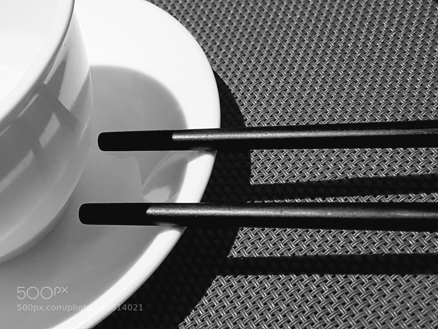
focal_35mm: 26
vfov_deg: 53.1
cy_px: 164
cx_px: 219
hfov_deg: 67.3
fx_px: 329
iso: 160
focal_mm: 4.2
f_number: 1.7
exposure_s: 1/40
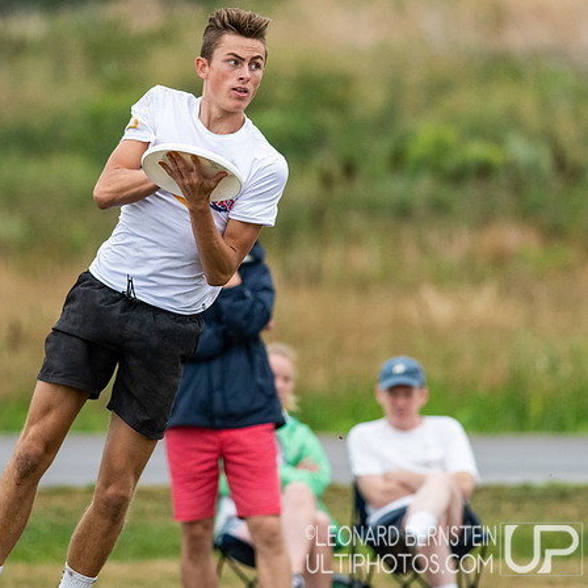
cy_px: 294
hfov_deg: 2.8
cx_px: 266
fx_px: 12146
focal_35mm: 632
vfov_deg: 2.8
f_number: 5
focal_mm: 300
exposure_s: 1/2000
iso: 1600
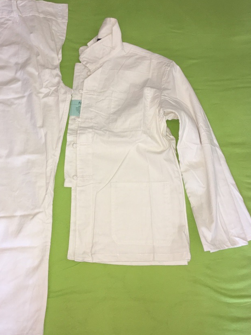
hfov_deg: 40.5
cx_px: 104
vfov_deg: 52.6
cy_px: 154
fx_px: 339
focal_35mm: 35
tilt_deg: -72.6
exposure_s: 1/33
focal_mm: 4.15
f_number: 2.2
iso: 50
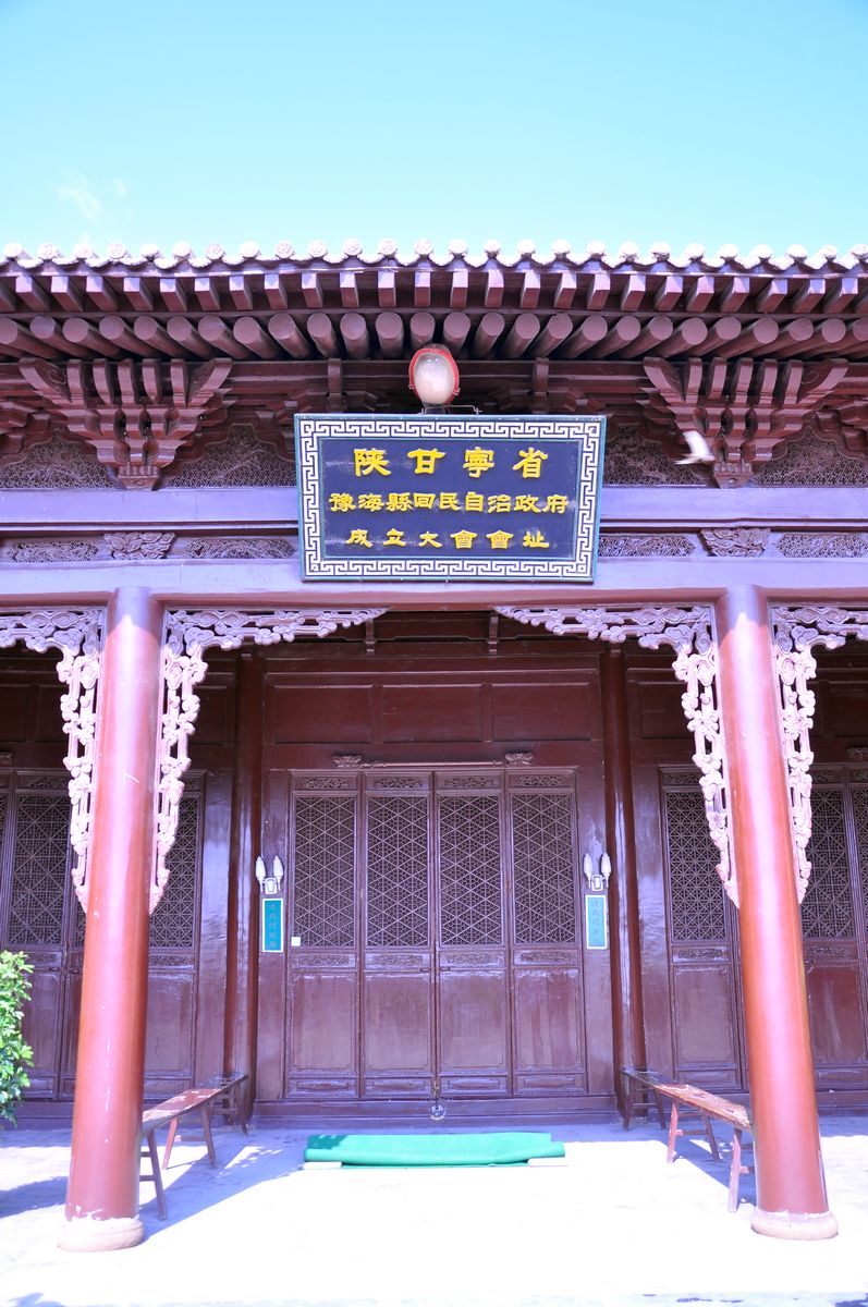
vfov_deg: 59.6
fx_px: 1142
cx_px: 434
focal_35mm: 32
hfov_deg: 41.6
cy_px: 654
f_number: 5
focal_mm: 21
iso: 200
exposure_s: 1/200
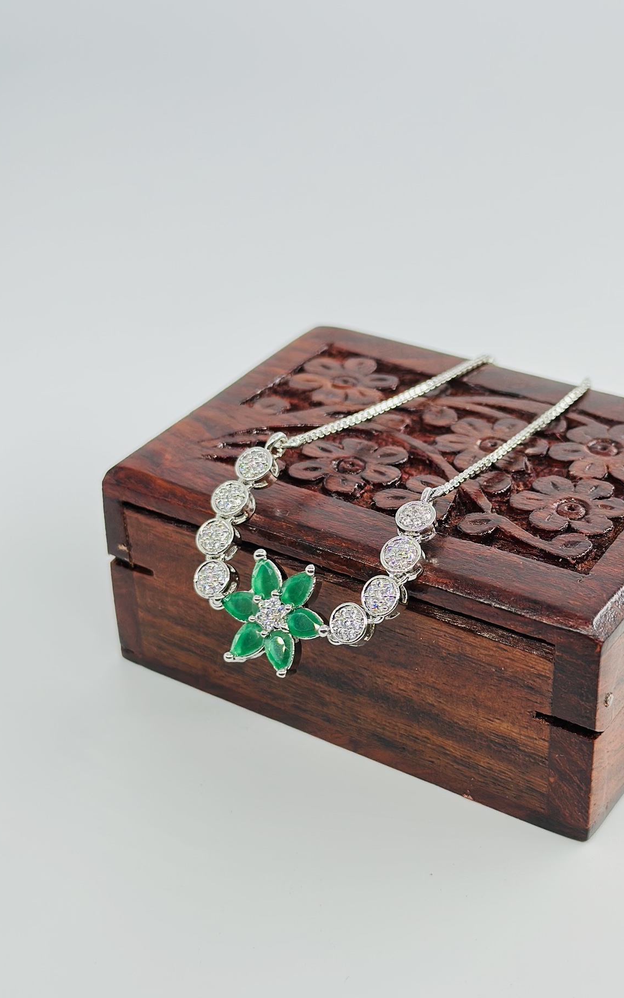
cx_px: 405
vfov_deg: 36.3
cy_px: 506
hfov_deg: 23.1
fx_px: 1524
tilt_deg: -31.9
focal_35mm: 56
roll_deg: -1.0
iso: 80
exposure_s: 1/555
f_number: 1.78
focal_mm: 6.86
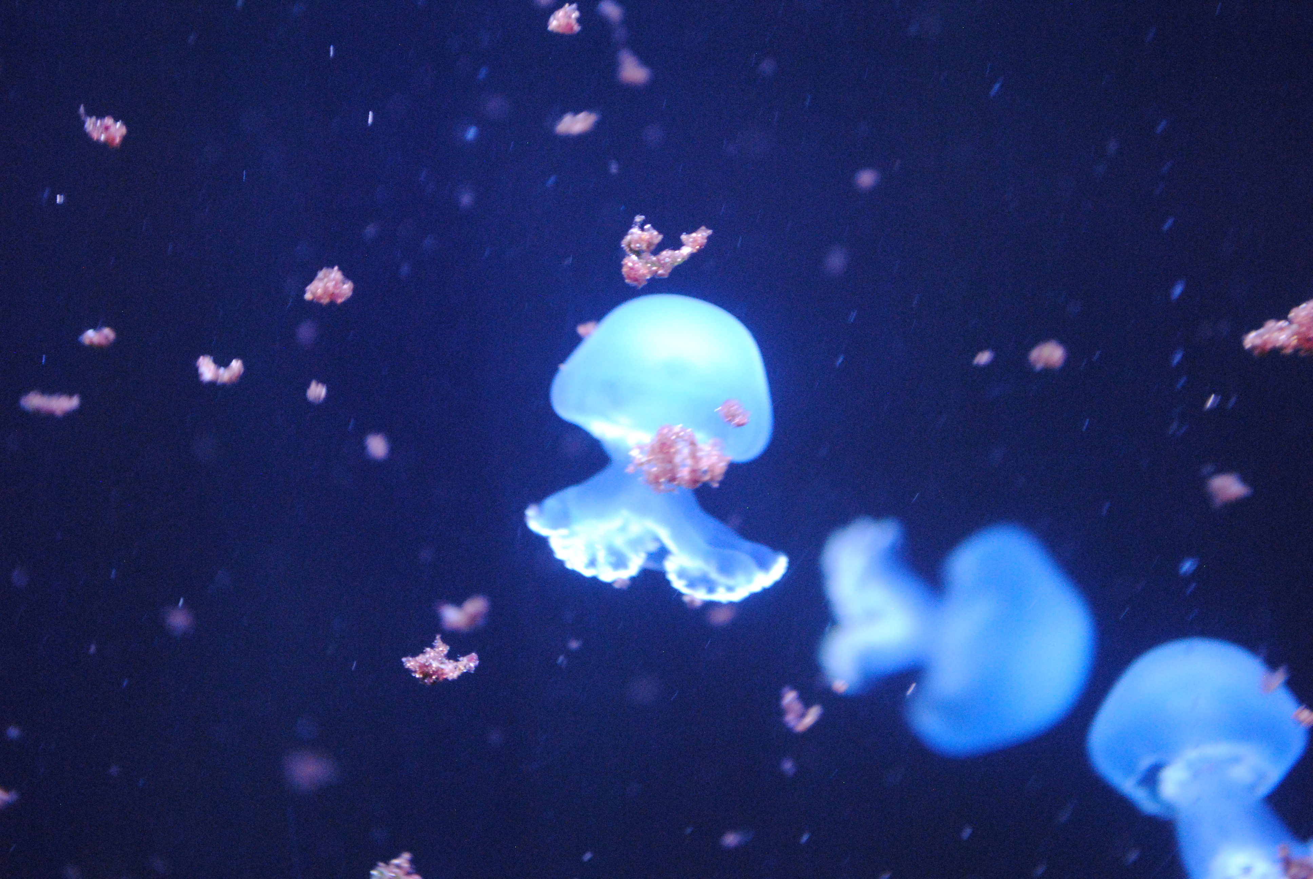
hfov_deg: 24.6
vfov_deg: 16.6
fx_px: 3013
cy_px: 440
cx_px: 656
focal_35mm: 82
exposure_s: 1/10
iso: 1600
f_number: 5.6
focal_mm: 55
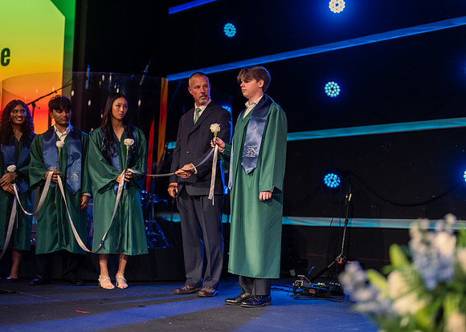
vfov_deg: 26.3
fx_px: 711
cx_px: 233
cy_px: 166
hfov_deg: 36.3
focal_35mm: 54
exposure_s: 1/400
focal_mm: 50
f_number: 1.2
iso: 800
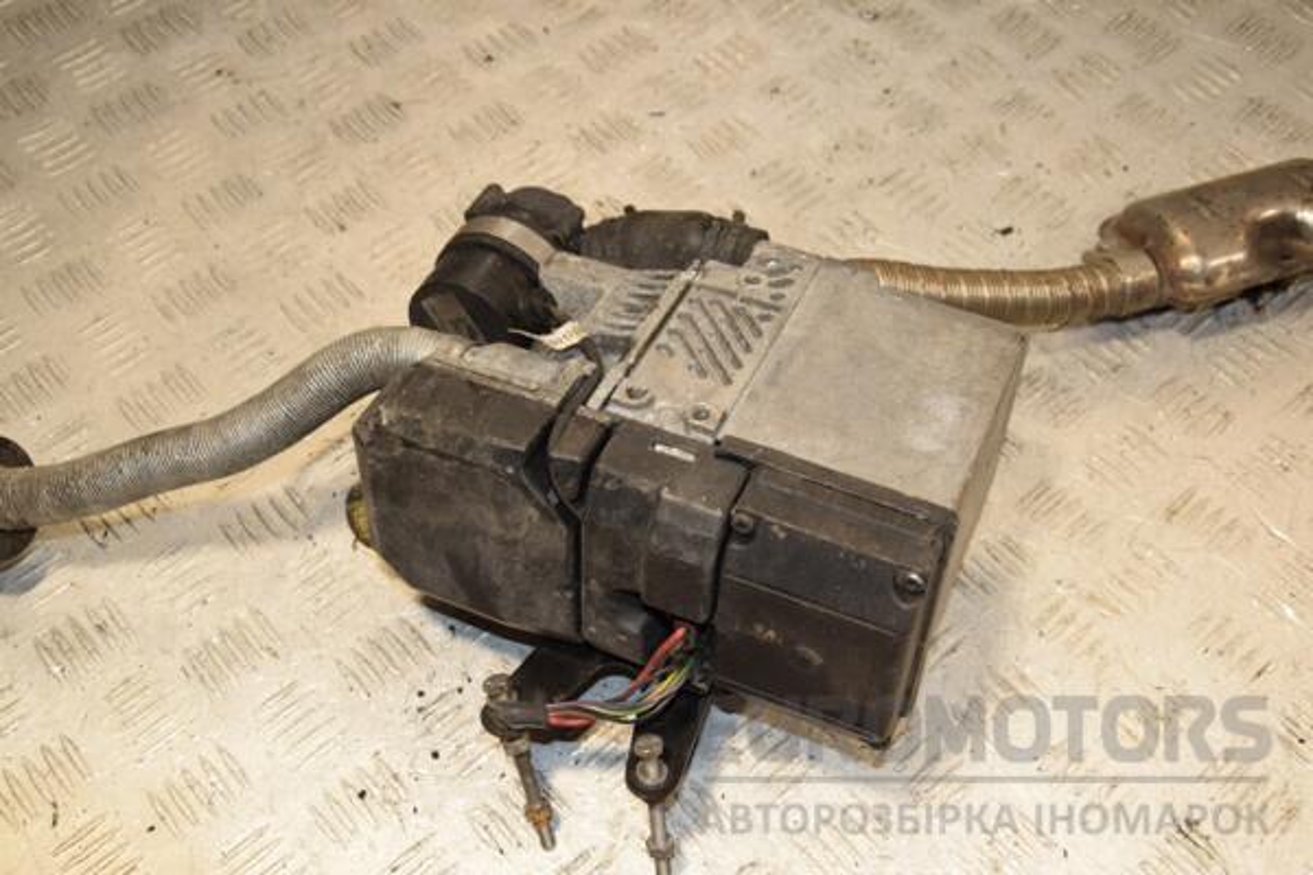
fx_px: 1532
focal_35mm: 42
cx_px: 656
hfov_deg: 46.4
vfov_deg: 31.9
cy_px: 438
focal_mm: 28
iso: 800
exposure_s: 1/200
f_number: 6.3
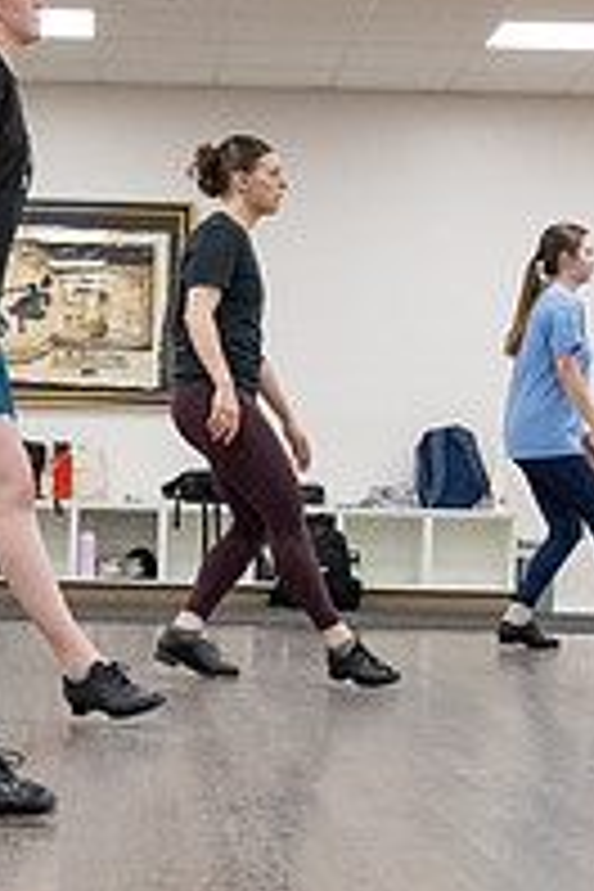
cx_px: 126
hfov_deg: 13.8
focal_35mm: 99
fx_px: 2450
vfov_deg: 20.6
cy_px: 360
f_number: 4
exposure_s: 1/640
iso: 3200
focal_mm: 29
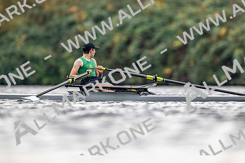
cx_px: 134
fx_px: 5694
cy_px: 54
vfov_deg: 1.6
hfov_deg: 2.5
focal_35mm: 837
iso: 2200
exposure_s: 1/2500
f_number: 4
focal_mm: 600
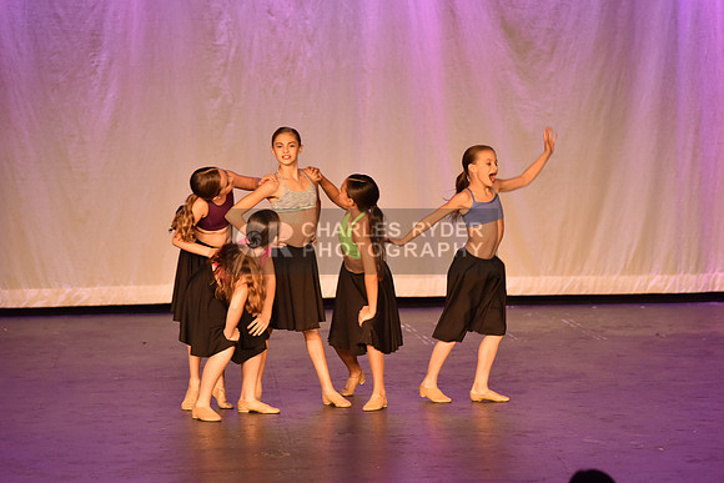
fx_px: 3721
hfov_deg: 11.1
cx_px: 362
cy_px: 242
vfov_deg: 7.4
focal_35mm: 185
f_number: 4.5
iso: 2000
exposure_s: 1/250
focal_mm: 185
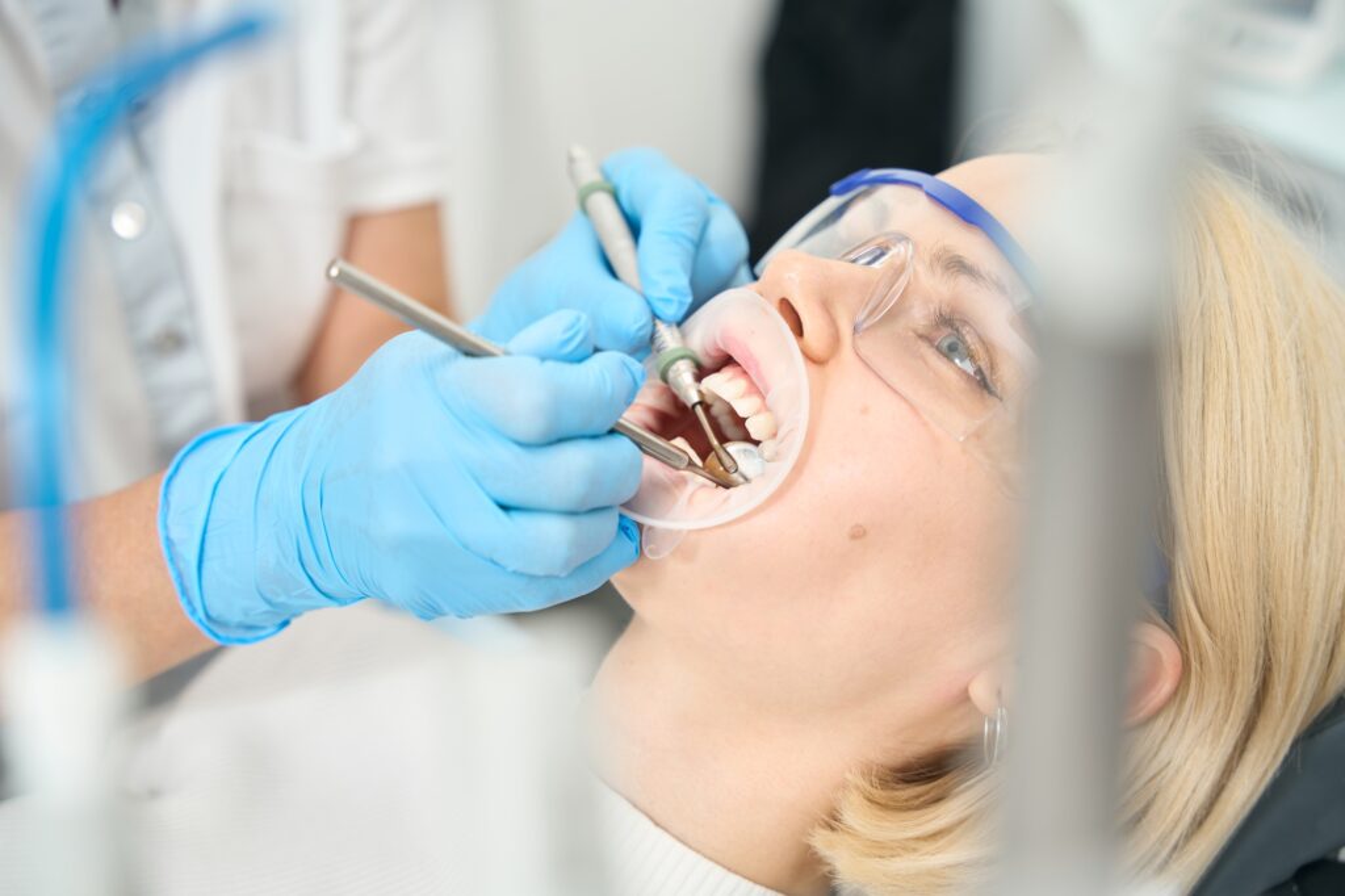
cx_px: 672
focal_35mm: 62
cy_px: 448
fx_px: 2316
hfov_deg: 32.4
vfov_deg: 21.9
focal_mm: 62
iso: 100
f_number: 3.2
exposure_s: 1/250
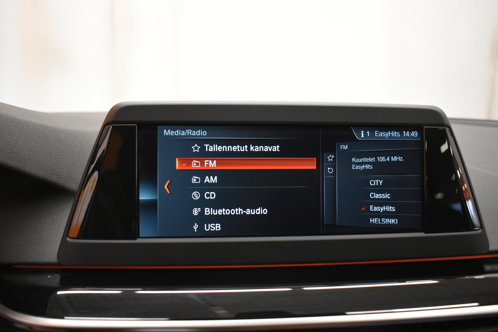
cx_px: 249
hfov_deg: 61.9
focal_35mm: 30
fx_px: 415
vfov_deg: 43.6
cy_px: 166
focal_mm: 20
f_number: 3.8
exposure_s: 1/60
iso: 2200
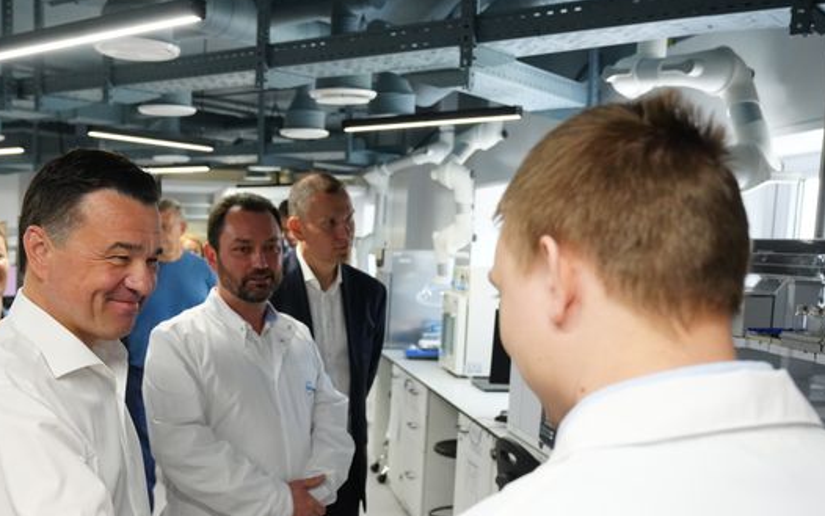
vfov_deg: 30.4
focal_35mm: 42
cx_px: 302
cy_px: 329
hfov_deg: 46.7
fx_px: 945
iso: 4000
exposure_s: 1/500
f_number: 4.5
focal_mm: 31
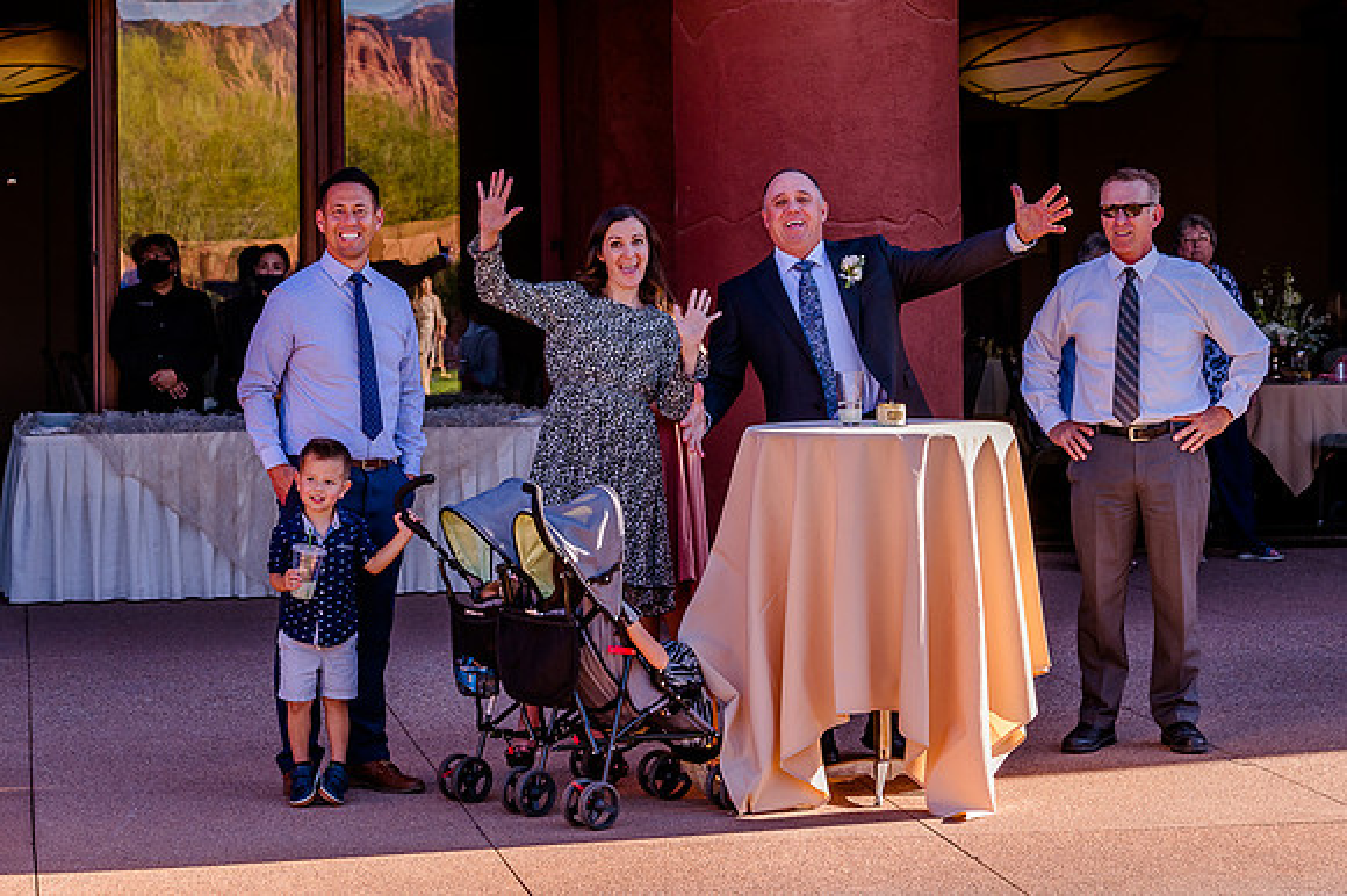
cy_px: 235
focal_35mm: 98
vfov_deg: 13.8
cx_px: 526
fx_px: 3679
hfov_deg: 20.7
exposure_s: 1/250
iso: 320
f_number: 5.6
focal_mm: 65
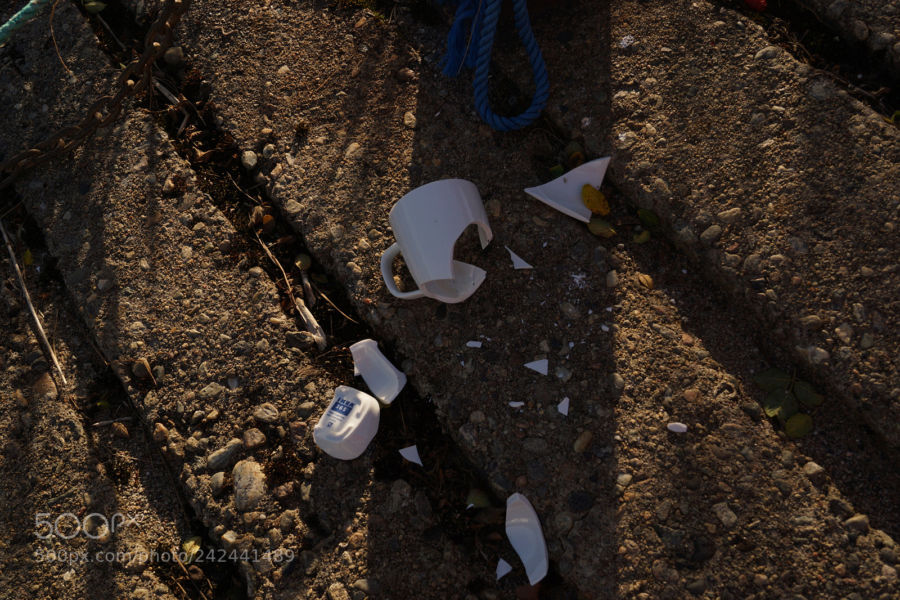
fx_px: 900
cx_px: 450
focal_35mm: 36
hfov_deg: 53.1
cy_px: 300
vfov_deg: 36.9
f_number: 8
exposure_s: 1/400
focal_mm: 24
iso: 100
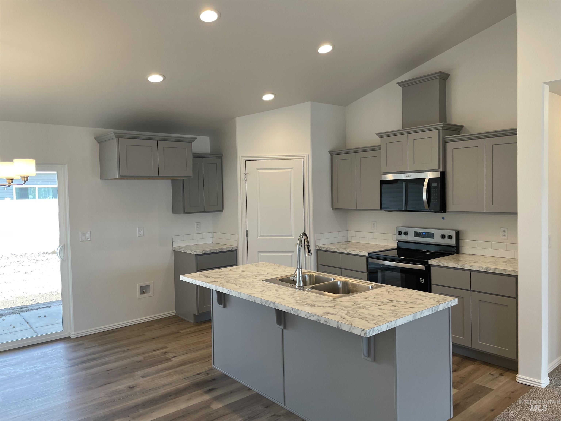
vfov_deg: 53.1
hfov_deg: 67.3
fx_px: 421
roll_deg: +1.9
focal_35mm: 26
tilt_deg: -1.7
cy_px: 210
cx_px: 280
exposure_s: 1/120
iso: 50
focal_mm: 4.2
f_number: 1.6
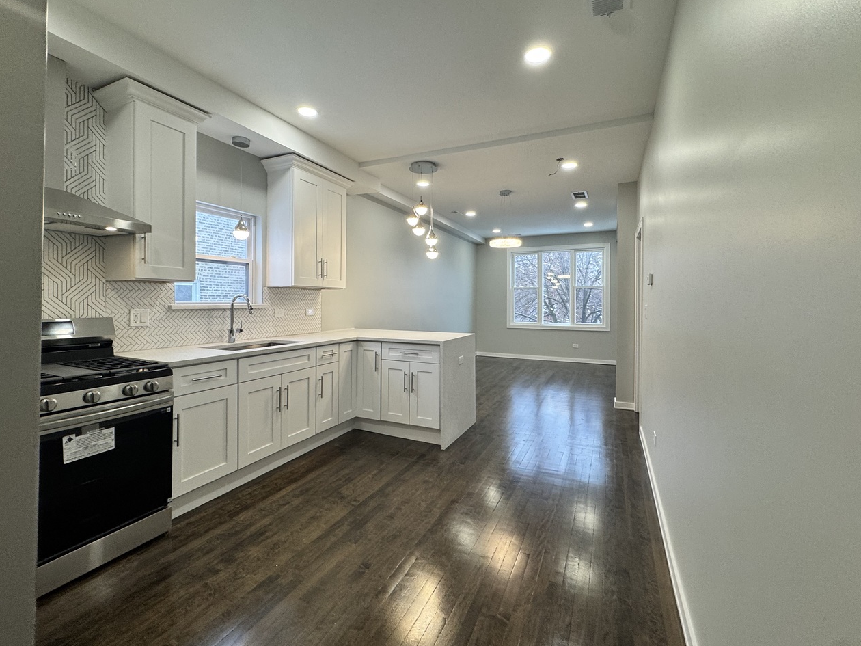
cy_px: 306
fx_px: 398
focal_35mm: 16
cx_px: 430
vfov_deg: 78.0
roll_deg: +0.4
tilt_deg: -0.6
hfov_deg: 94.5
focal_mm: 2.22
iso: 100
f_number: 2.2
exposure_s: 1/120
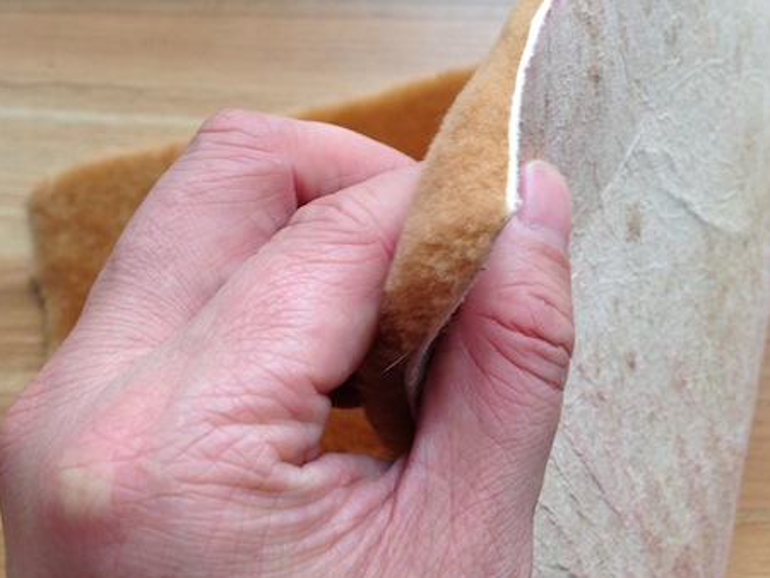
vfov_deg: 32.8
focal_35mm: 44
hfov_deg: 42.8
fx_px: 979
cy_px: 217
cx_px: 455
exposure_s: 1/60
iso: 50
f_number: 2.4
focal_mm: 4.12
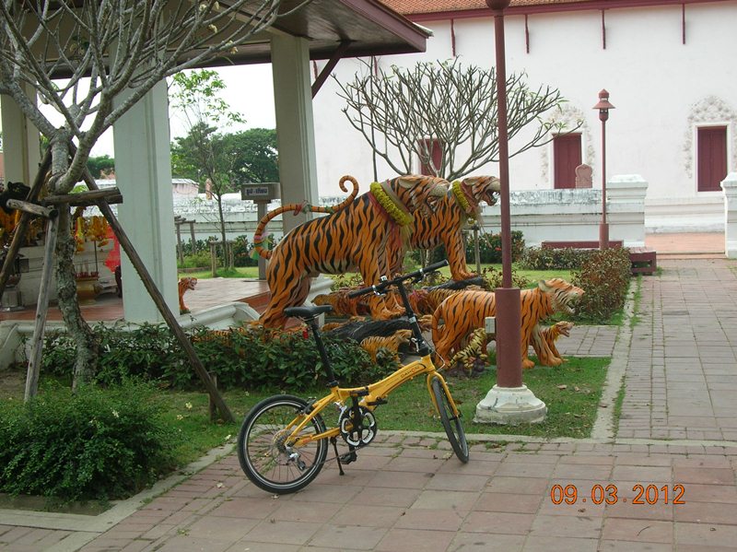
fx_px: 1021
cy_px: 276
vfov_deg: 30.2
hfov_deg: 39.7
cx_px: 368
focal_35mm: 48
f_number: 3.2
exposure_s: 1/236
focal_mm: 8
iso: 50
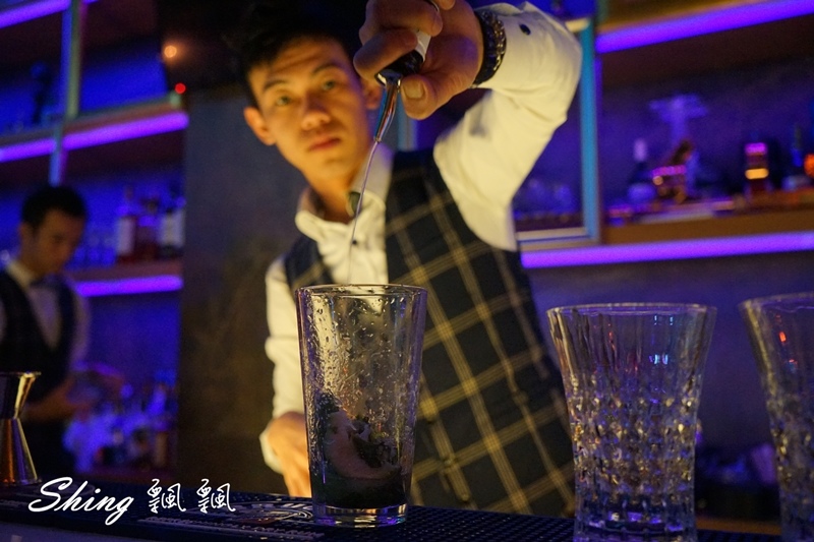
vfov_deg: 37.8
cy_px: 271
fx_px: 791
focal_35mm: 35
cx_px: 407
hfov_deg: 54.4
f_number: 4
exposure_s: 1/40
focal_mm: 35
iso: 4000
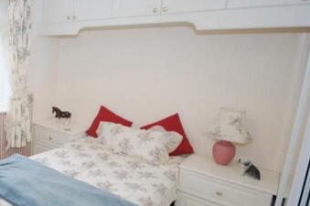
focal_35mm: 29
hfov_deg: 54.1
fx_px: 250
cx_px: 22
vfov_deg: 45.0
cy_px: 105
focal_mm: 10
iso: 2000
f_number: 4
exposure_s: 1/160
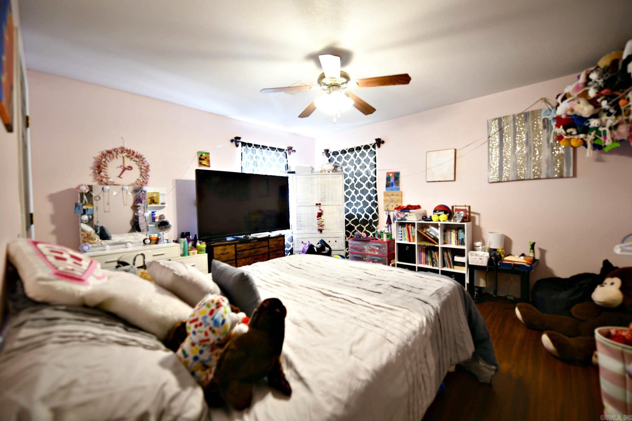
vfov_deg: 81.2
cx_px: 316
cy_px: 210
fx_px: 246
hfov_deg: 104.3
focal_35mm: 14
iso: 250
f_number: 2.8
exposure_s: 1/15
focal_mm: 14
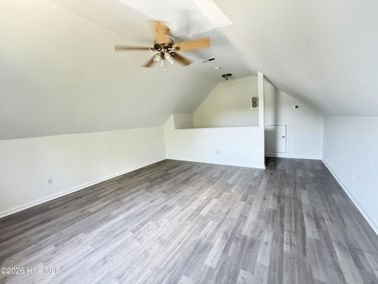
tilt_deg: -6.8
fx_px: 153
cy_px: 142
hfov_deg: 102.0
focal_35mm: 14
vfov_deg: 85.7
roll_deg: +4.4
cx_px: 189
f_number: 2.2
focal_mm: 2.22
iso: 500
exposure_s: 1/60
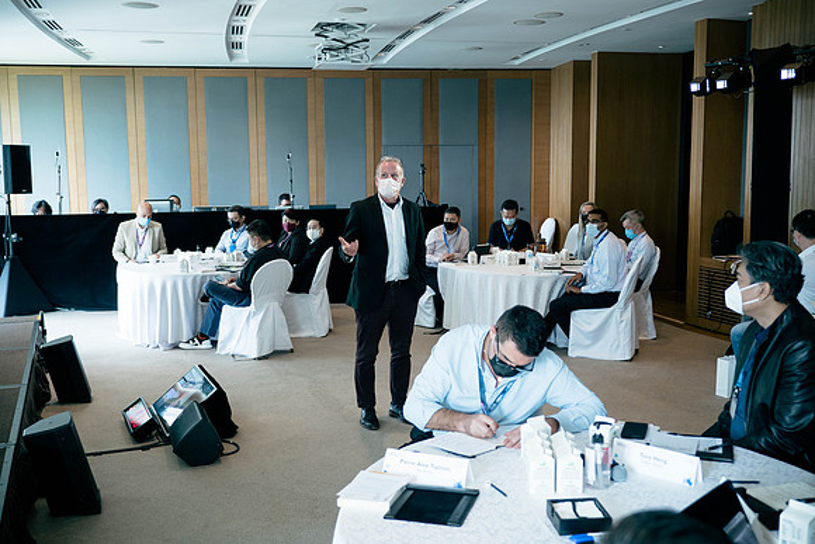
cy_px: 272
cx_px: 408
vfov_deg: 36.5
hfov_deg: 52.6
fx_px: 824
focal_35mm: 36
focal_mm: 17
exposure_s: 1/60
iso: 200
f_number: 1.7
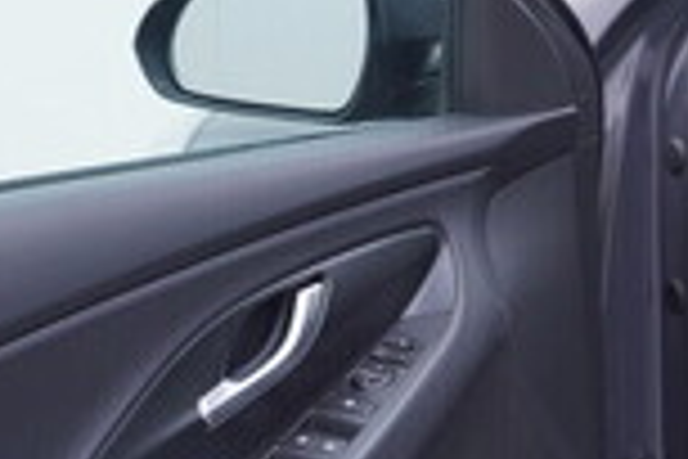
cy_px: 349
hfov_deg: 15.7
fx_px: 2465
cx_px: 612
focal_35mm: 129
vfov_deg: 10.6
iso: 125
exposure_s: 1/50
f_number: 3.2
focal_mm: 24
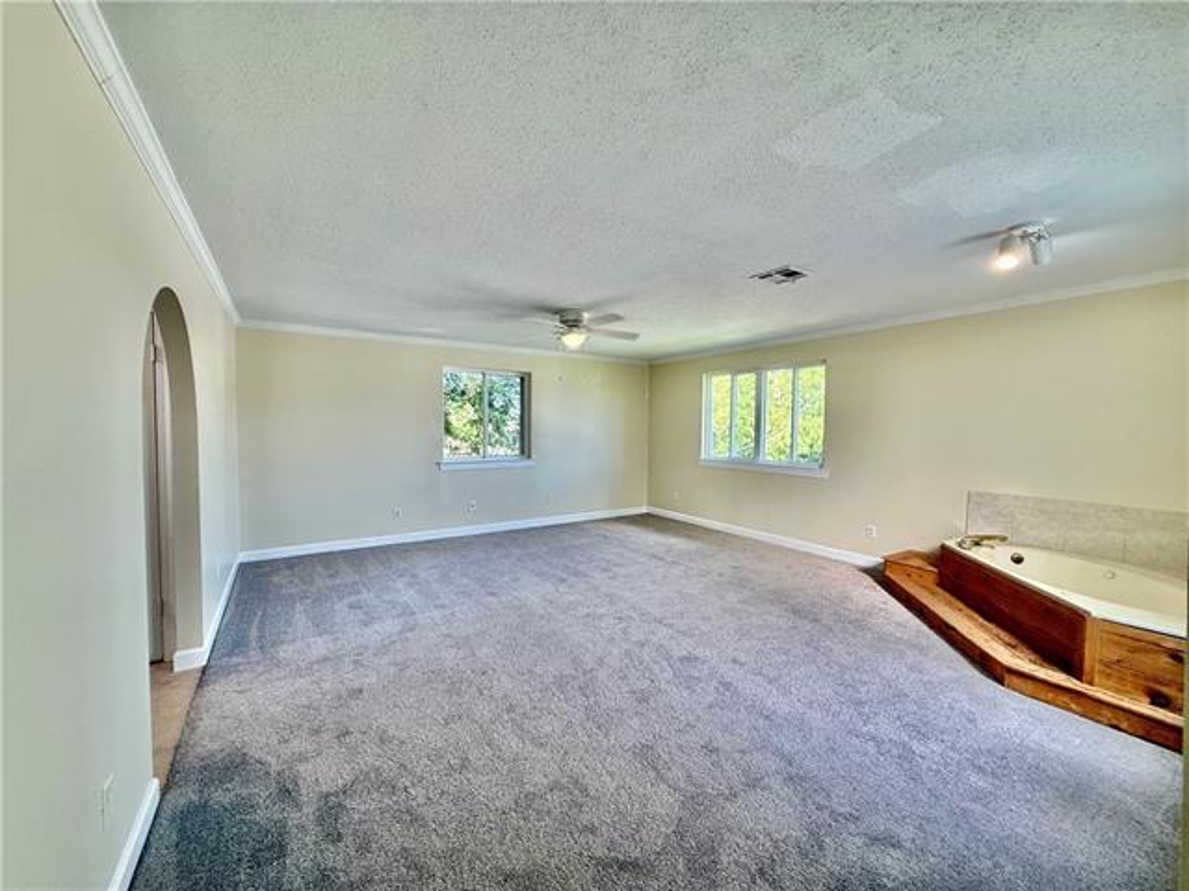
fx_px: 481
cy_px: 446
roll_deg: -0.8
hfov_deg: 102.1
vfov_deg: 85.7
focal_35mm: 14
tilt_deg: -1.8
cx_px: 594
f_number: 2.2
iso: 125
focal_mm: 2.22
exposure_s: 1/120
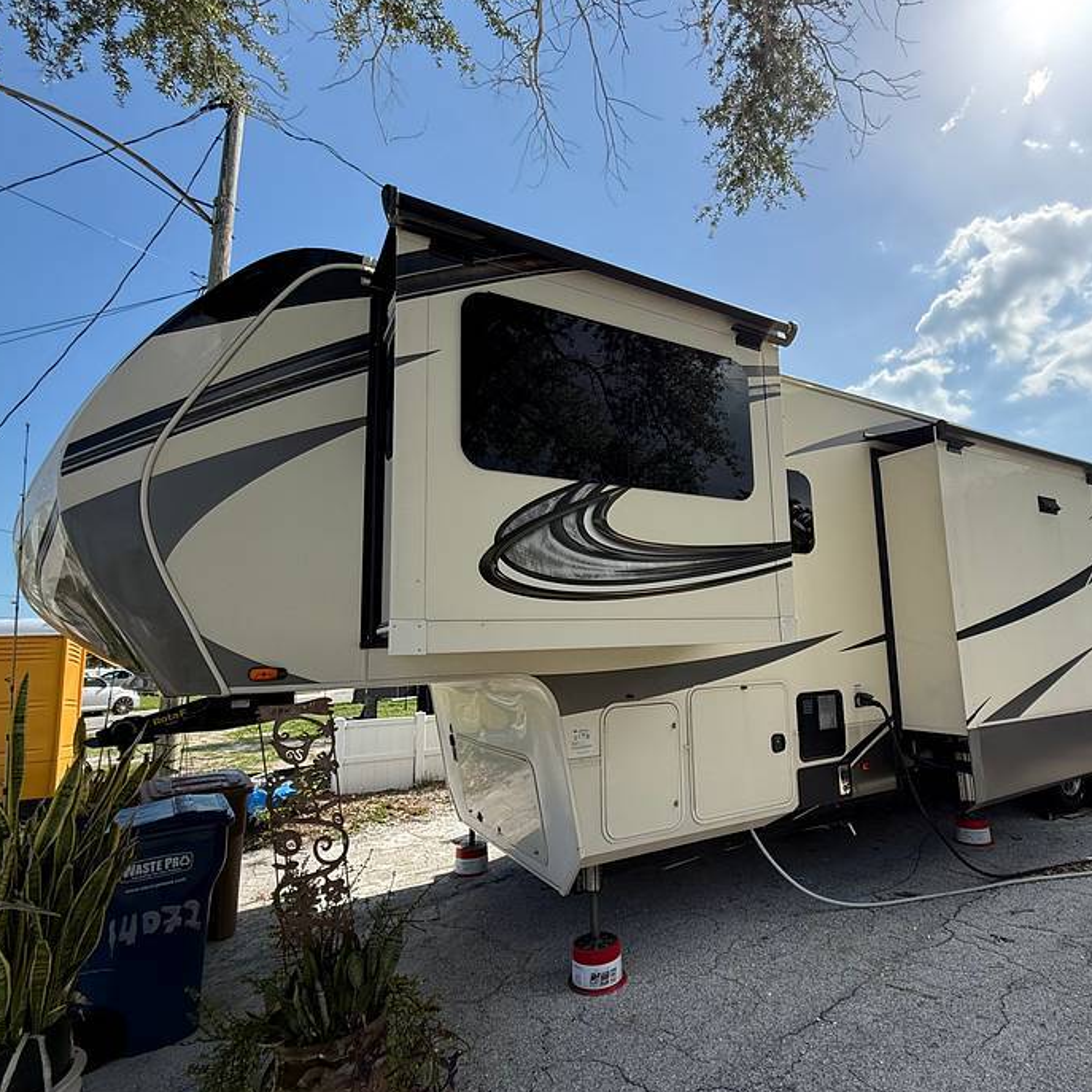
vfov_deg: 80.7
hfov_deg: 79.9
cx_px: 647
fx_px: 642
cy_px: 564
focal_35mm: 18
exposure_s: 1/1745
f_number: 2.2
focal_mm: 2.22
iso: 64
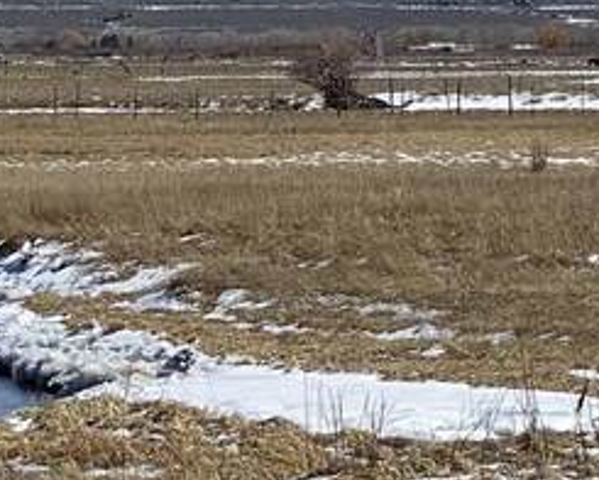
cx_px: -484
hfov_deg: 7.1
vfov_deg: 5.8
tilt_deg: -3.2
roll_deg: -0.7
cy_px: 448
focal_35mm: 265
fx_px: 4698
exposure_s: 1/2817
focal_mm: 6
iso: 20
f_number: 2
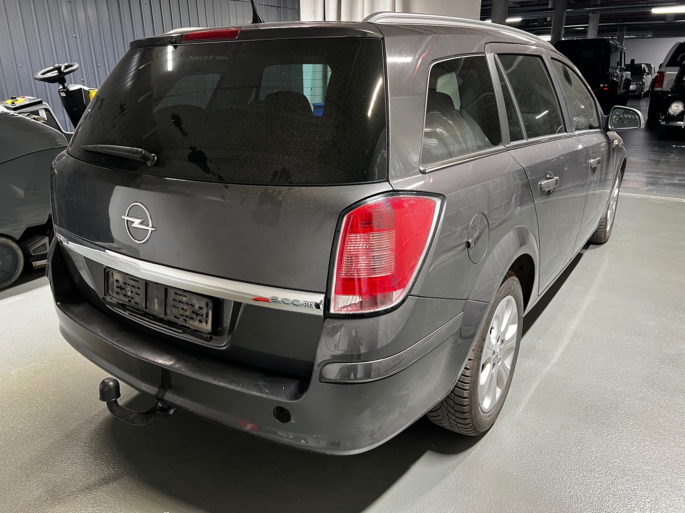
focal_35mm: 26
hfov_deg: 67.3
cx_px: 342
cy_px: 256
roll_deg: +0.3
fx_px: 515
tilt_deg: -19.7
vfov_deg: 53.1
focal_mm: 5.7
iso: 125
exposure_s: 1/50
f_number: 1.5
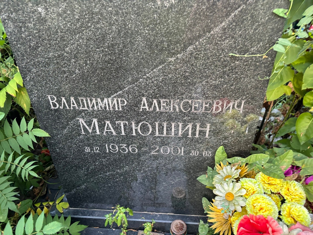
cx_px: 156
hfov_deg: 67.3
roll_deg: +0.8
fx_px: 235
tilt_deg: -44.2
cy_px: 118
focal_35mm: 26
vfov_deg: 53.1
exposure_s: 1/60
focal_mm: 5.96
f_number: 1.6
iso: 320
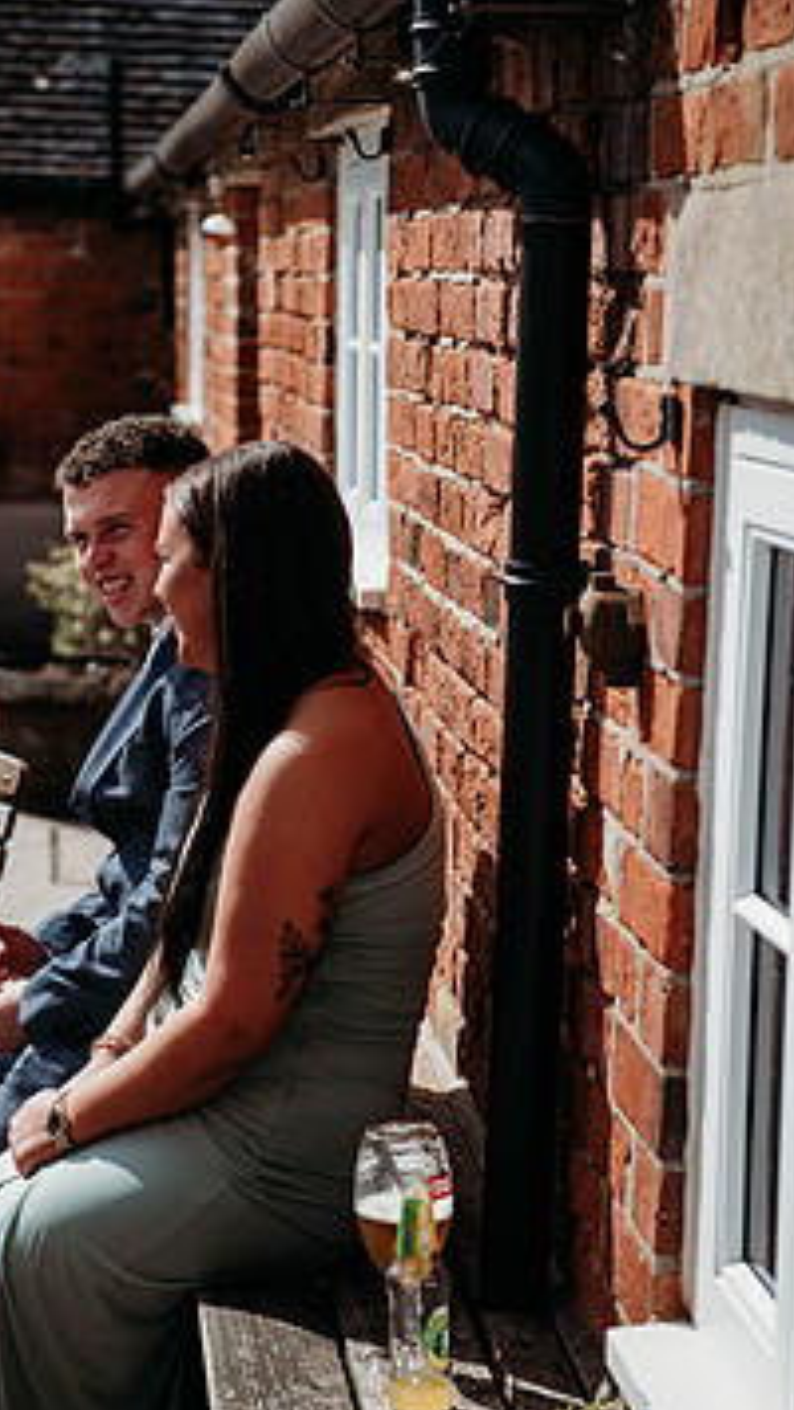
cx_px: 230
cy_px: 667
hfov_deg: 13.0
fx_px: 3477
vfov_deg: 22.9
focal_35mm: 93
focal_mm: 70
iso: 64
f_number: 4
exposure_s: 1/800
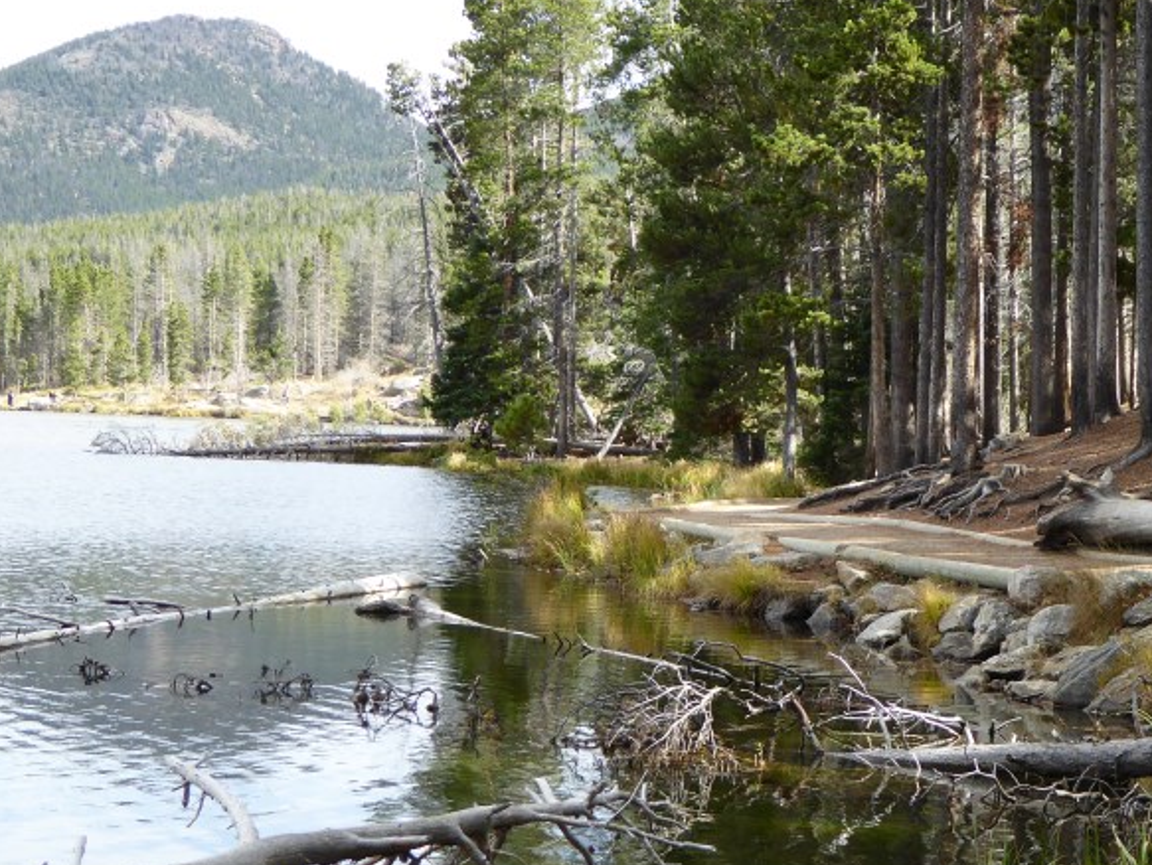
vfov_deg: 17.1
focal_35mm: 86
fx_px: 2864
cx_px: 782
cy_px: 606
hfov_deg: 22.6
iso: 100
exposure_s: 1/200
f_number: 4
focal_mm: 8.4
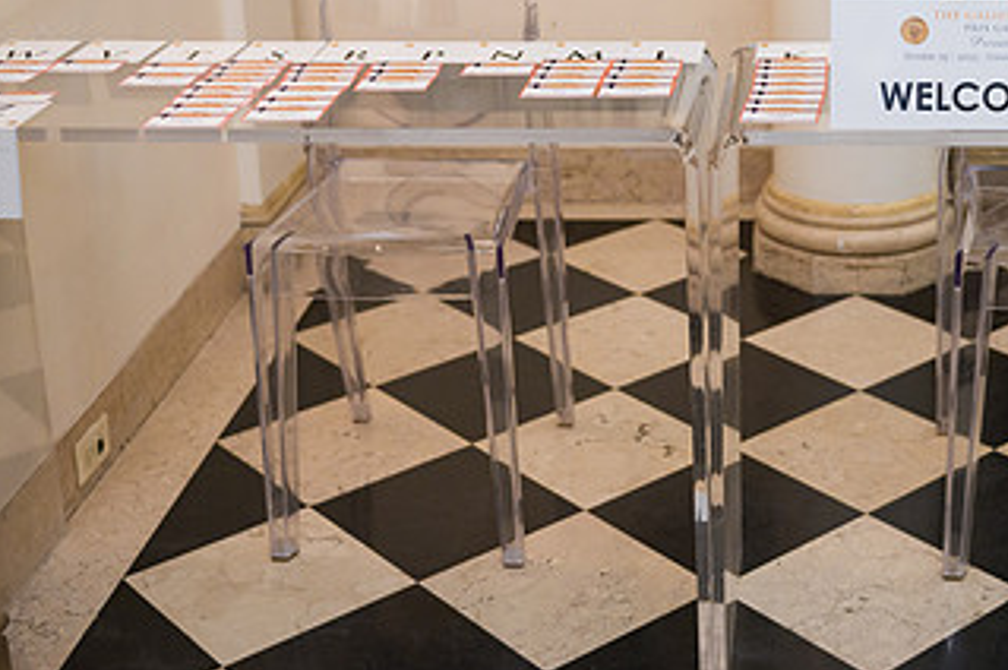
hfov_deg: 31.0
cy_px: 153
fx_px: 1790
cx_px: 725
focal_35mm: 64
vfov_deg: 21.0
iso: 1000
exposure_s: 1/200
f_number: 3.2
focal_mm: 34
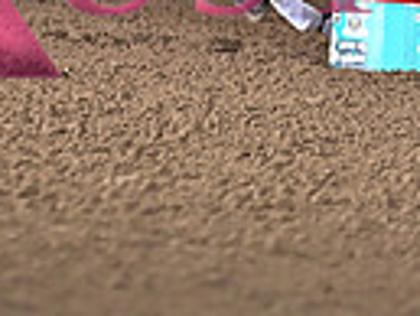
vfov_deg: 1.7
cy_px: -148
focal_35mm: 865
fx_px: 10505
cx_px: 374
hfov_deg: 2.3
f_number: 3.2
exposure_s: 1/250
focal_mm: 200
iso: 1250
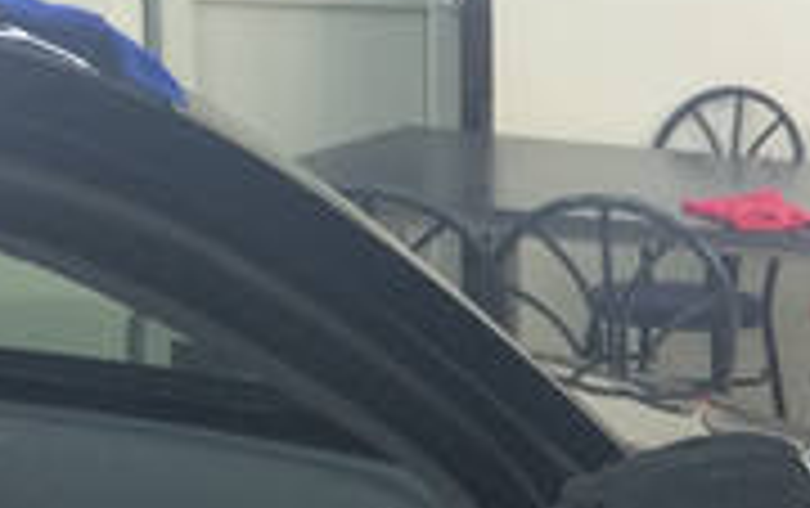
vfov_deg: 10.7
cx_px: 1186
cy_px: 710
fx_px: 2630
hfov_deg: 16.1
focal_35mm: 119
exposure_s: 1/33
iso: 50
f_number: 2.2
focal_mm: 4.12
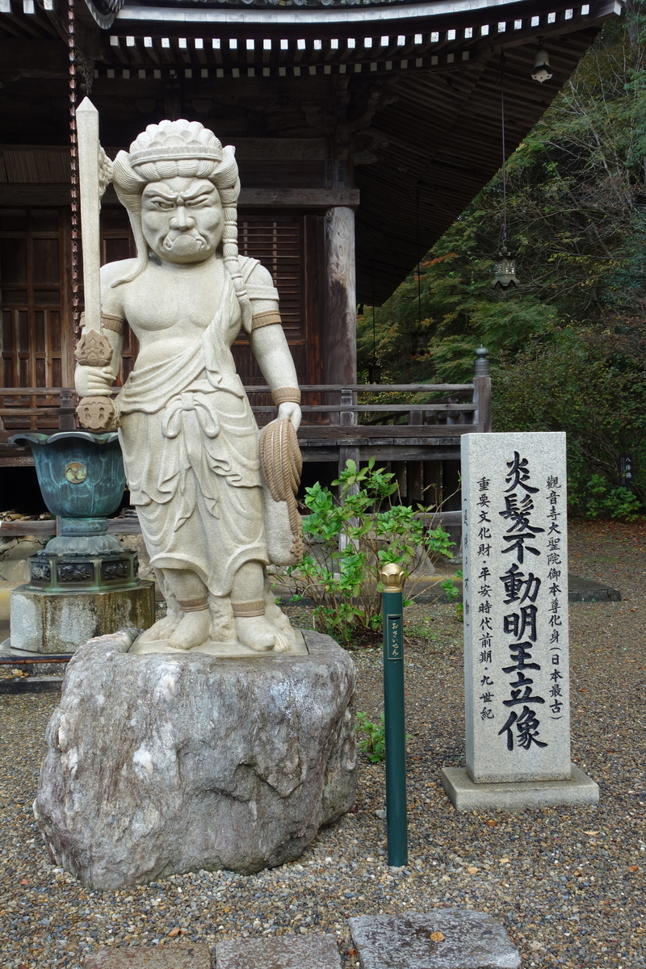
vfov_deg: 51.9
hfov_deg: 35.9
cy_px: 484
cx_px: 323
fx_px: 996
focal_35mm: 37
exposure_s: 1/100
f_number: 4.5
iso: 125
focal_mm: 13.75
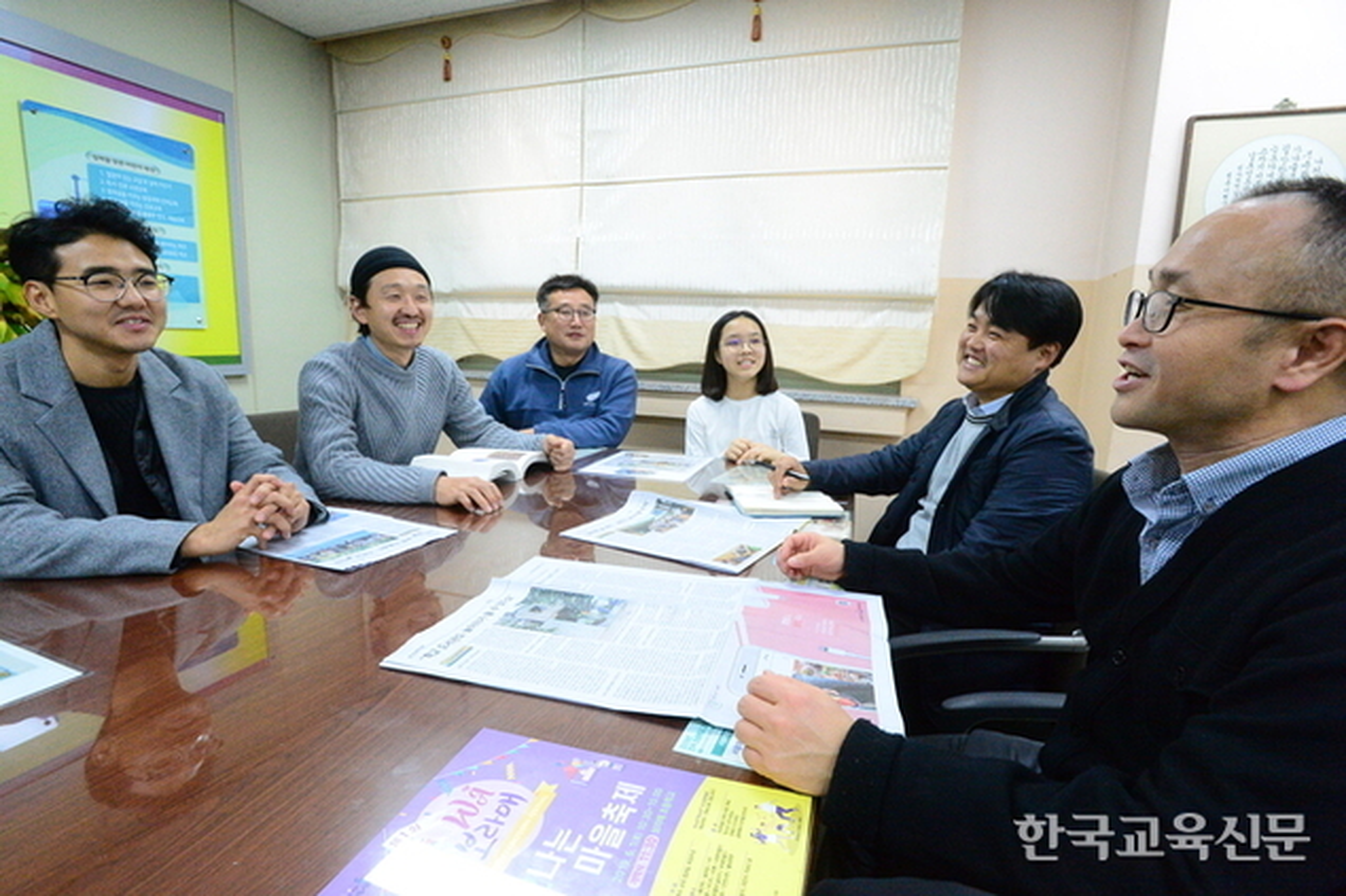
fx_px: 635
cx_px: 673
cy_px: 448
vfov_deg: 70.4
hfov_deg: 93.3
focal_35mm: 17
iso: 12800
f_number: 8
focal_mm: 17
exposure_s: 1/250
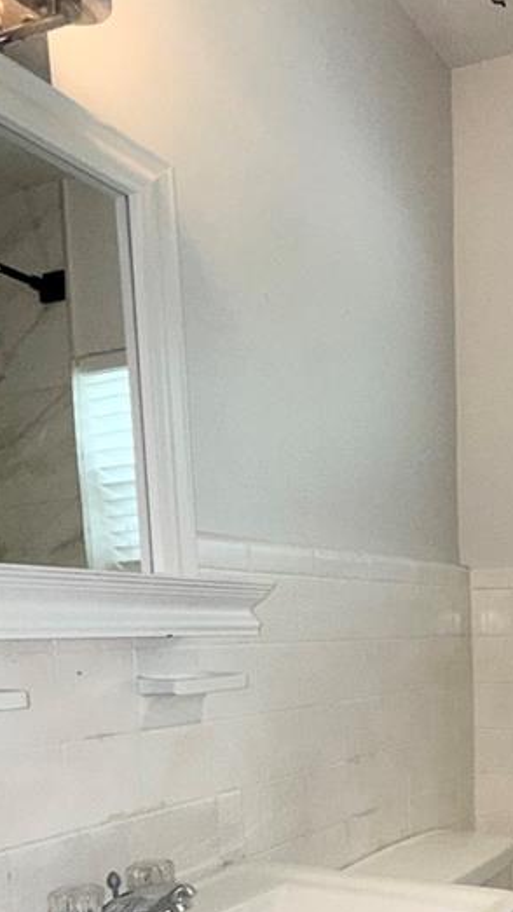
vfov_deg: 53.0
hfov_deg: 29.9
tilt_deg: -6.8
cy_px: 725
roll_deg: -0.4
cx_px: 581
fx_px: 847
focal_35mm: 35
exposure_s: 1/122
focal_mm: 2.22
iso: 64
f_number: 2.2
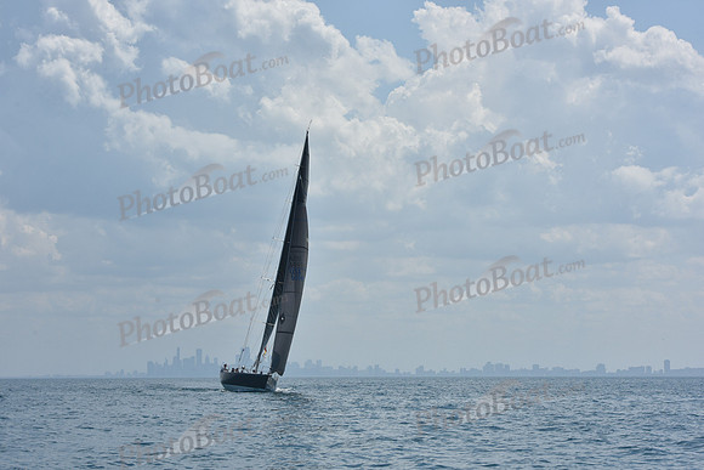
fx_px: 1682
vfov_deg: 15.9
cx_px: 352
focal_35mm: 86
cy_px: 235
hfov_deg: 23.6
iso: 250
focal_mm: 86
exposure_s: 1/1250
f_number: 10
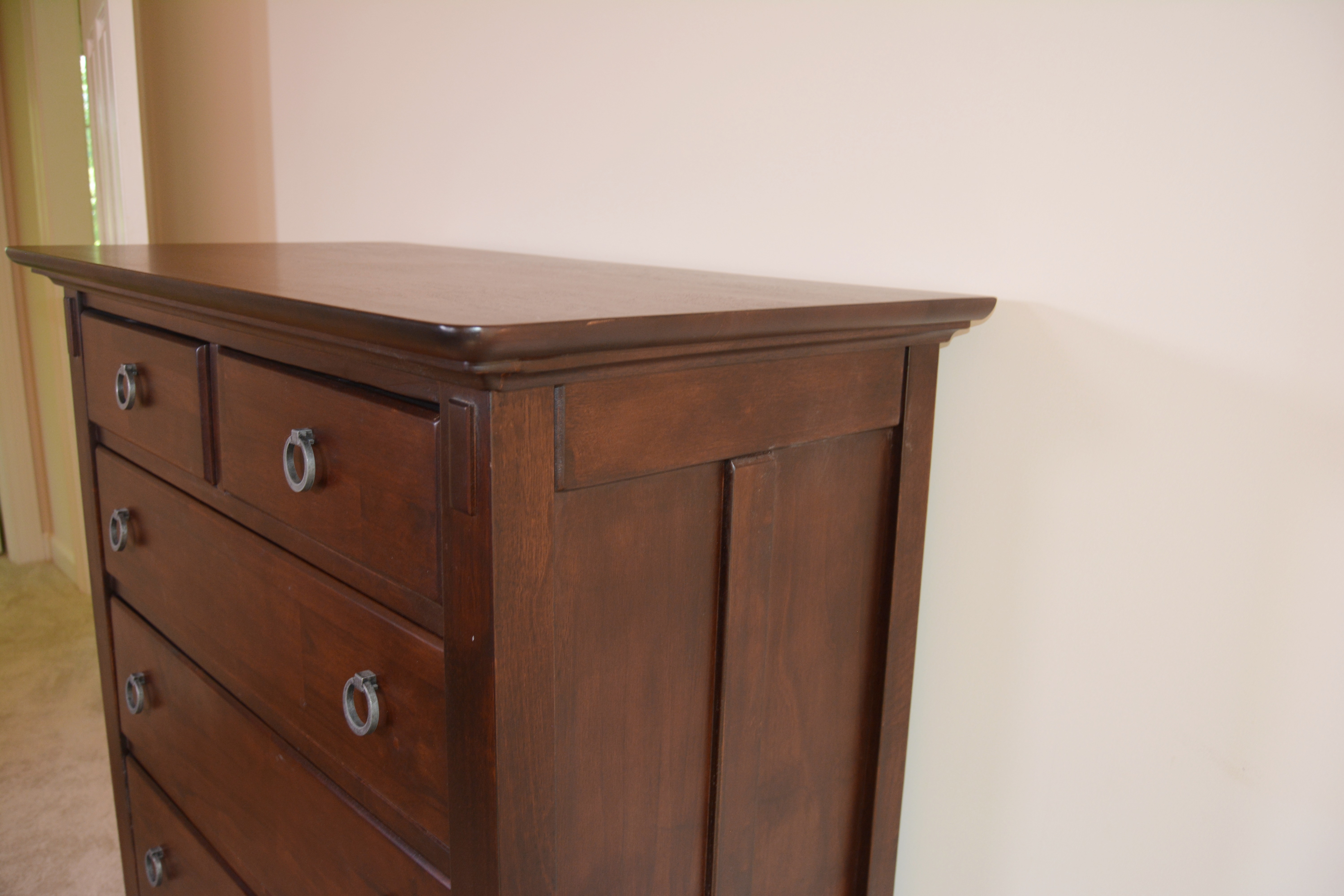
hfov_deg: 64.6
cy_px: 448
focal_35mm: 28
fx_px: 1064
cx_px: 672
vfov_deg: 45.7
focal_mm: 19
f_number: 3.5
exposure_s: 1/80
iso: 360
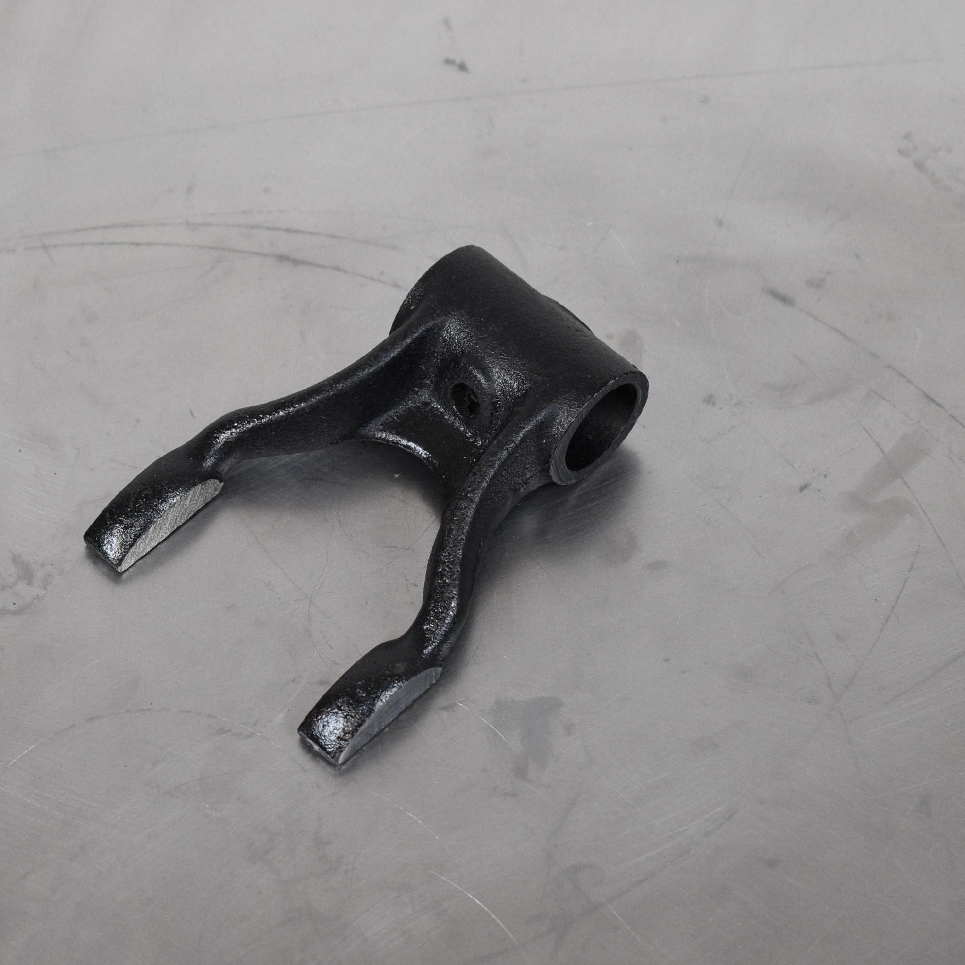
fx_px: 3332
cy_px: 481
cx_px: 386
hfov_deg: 16.5
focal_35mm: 106
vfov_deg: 16.5
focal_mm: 55
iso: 1250
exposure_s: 1/125
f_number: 5.6
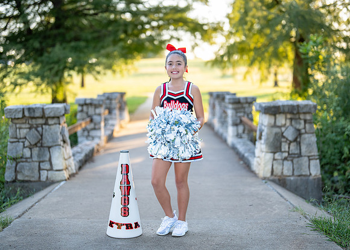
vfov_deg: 24.9
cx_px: 175
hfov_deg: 34.4
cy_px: 118
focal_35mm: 57
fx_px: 565
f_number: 1.2
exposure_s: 1/1000
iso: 200
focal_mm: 50
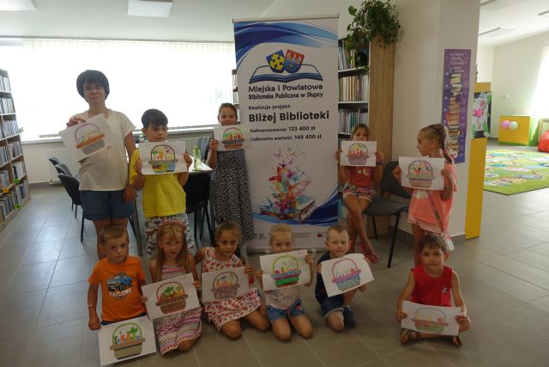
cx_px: 274
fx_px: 366
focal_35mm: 24
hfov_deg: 73.7
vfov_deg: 53.2
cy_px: 184
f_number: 2.8
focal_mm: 8.8
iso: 125
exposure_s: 1/80
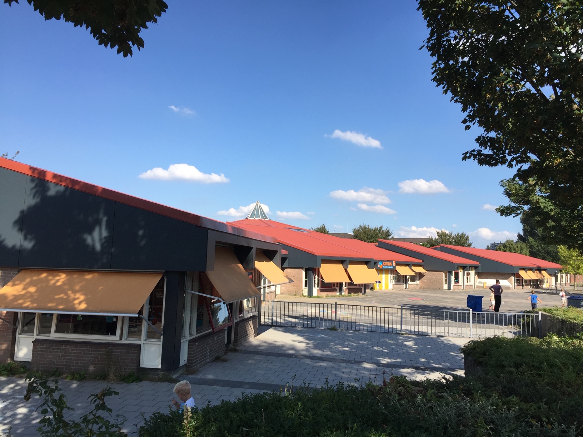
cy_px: 218
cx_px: 292
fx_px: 488
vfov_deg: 48.2
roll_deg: -3.0
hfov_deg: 61.7
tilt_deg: +5.3
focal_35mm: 29
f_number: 2.2
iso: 32
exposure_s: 1/1582
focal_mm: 4.15
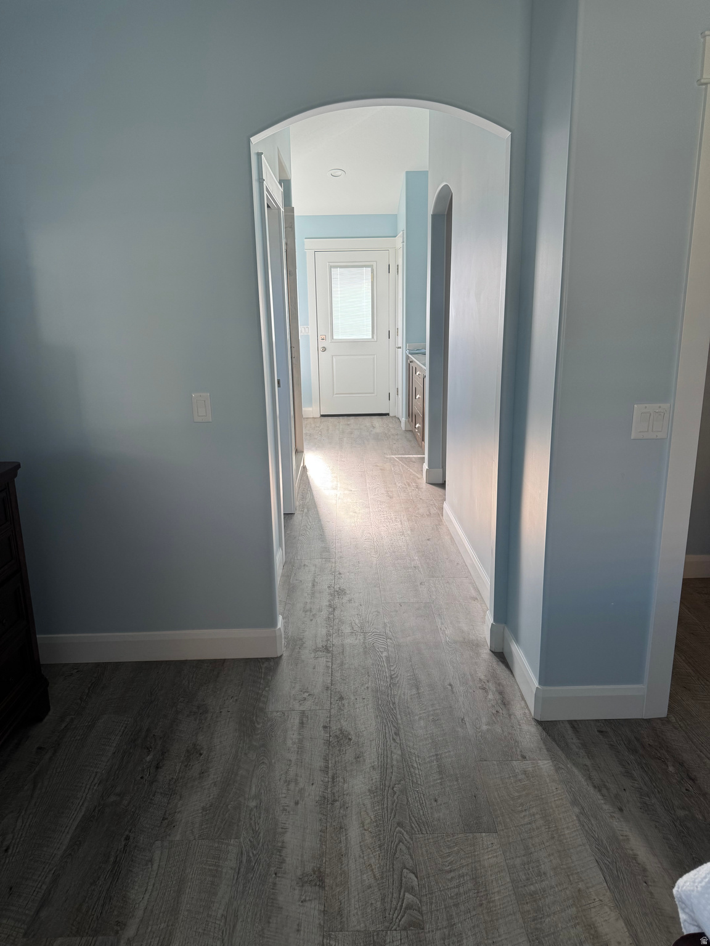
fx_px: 656
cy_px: 473
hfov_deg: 56.8
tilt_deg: -13.8
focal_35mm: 24
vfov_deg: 71.6
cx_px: 355
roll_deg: +1.3
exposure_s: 1/120
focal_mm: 6.76
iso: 64
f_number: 1.78
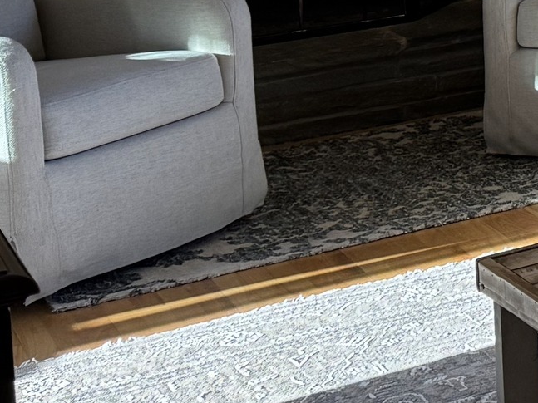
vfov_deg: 12.2
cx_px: 1237
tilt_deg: -4.5
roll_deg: +1.1
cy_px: -255
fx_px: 1771
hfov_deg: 13.4
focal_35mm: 114
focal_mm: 6.76
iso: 160
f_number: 1.78
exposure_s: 1/120
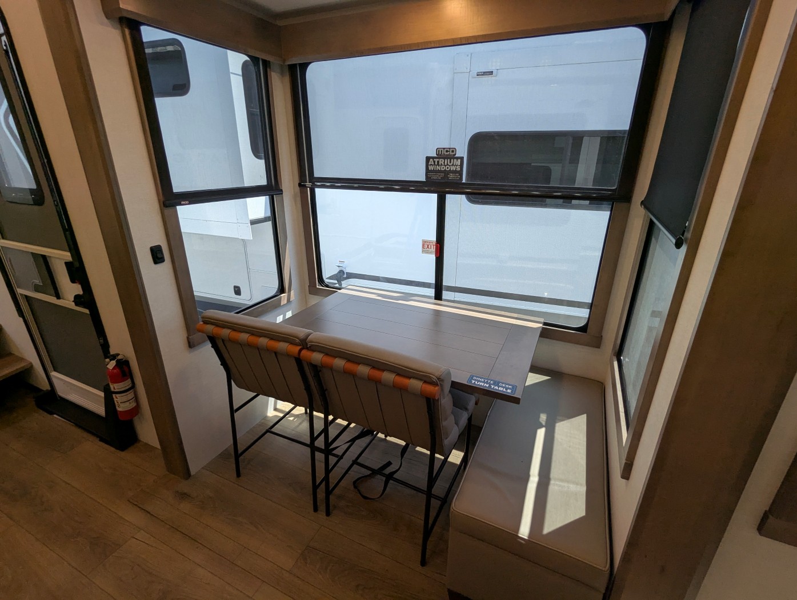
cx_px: 398
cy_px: 300
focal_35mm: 16
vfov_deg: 78.2
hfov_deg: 94.4
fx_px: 369
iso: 66
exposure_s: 1/174
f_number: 2.2
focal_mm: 2.35
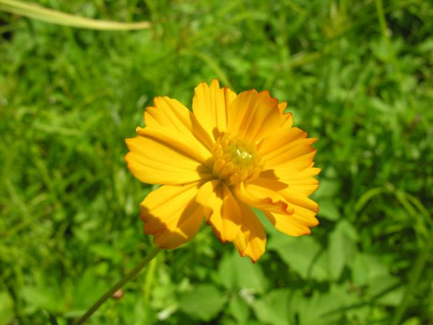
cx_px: 216
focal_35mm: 35
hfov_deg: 52.6
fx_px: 438
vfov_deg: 40.7
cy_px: 162
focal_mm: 8.9
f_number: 6.3
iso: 50
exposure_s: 1/224
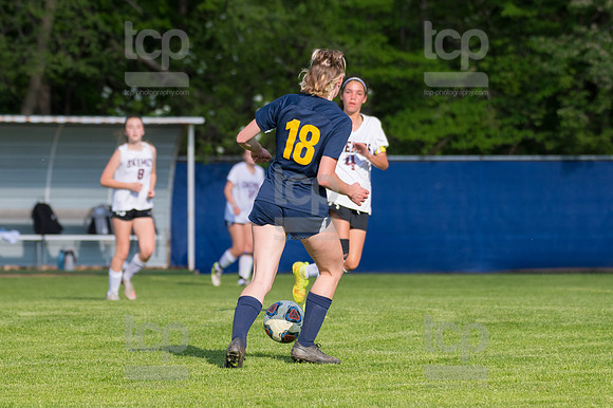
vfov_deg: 4.4
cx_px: 306
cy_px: 204
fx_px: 5360
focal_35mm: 315
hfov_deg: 6.5
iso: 400
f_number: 5.6
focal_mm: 210
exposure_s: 1/2000
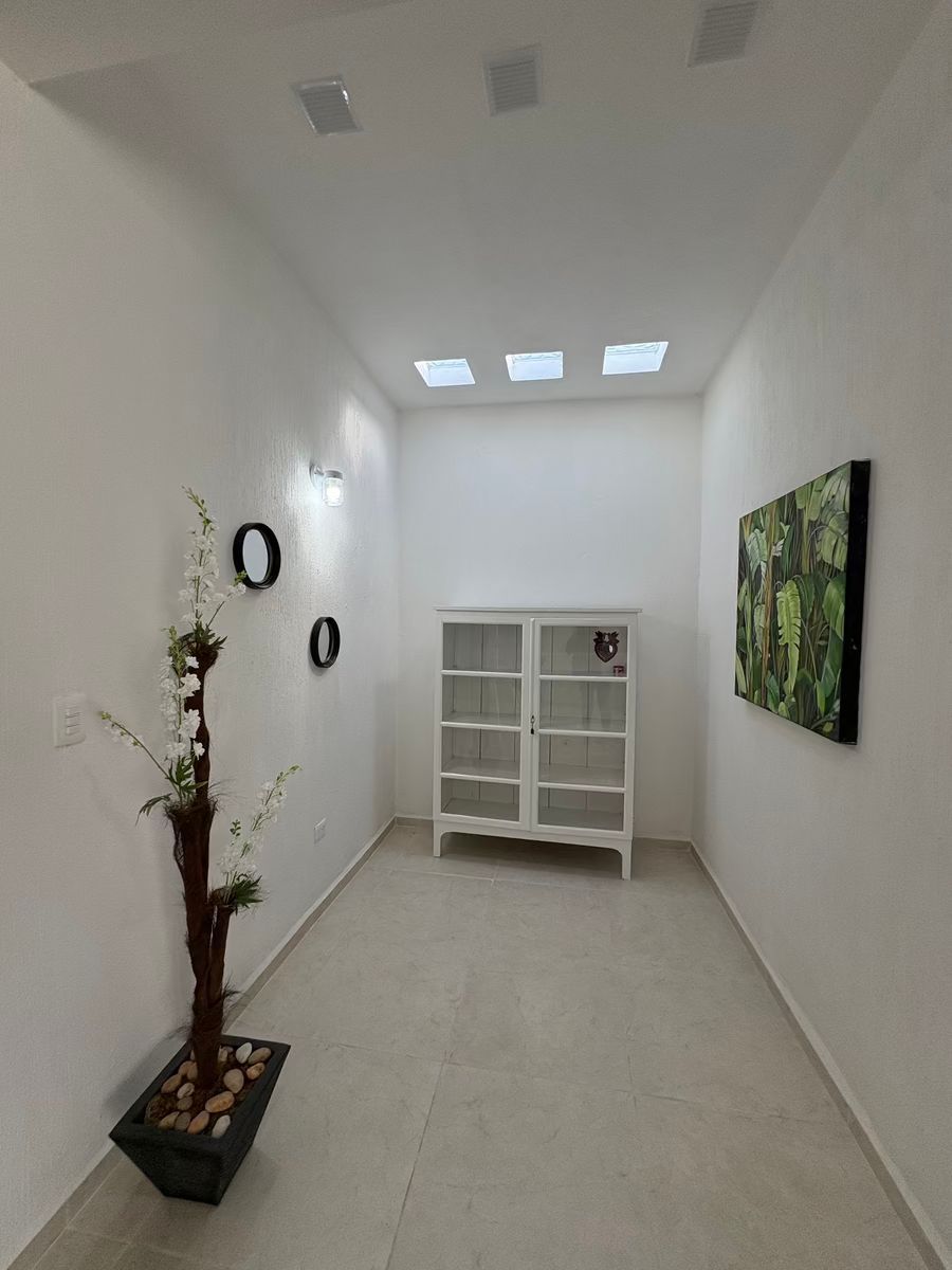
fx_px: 513
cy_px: 635
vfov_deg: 102.1
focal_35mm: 14
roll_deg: -0.6
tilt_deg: -1.8
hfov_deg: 85.7
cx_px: 476
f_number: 2.2
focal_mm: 2.22
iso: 125
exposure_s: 1/120
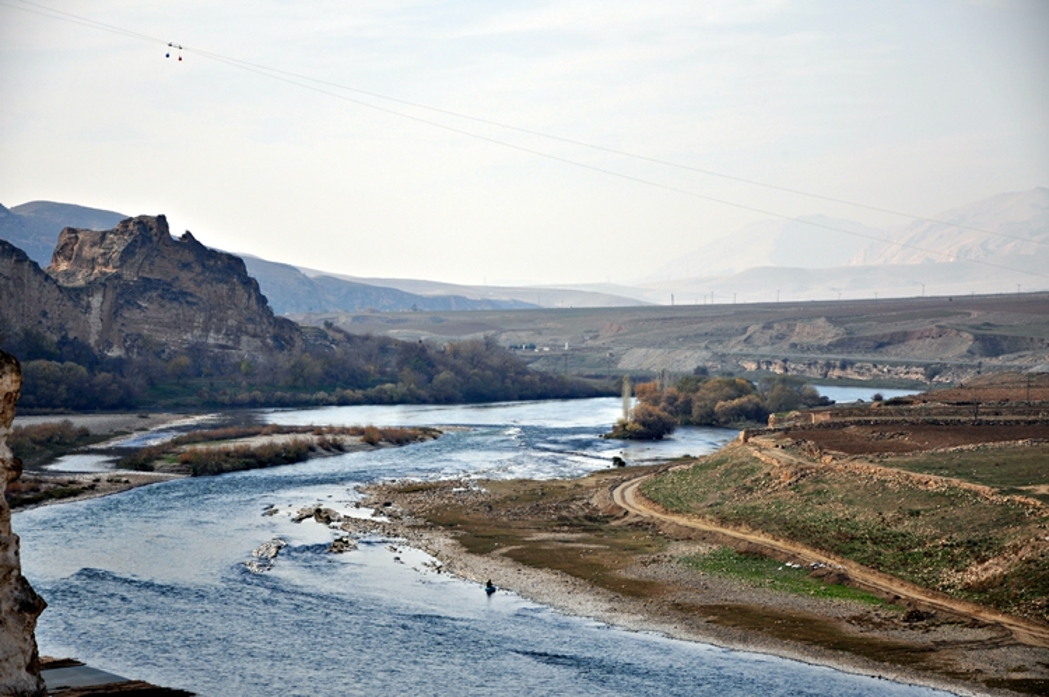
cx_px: 524
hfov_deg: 18.2
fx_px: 3274
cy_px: 348
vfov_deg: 12.1
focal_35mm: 112
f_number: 5.6
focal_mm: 75
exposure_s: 1/640
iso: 200
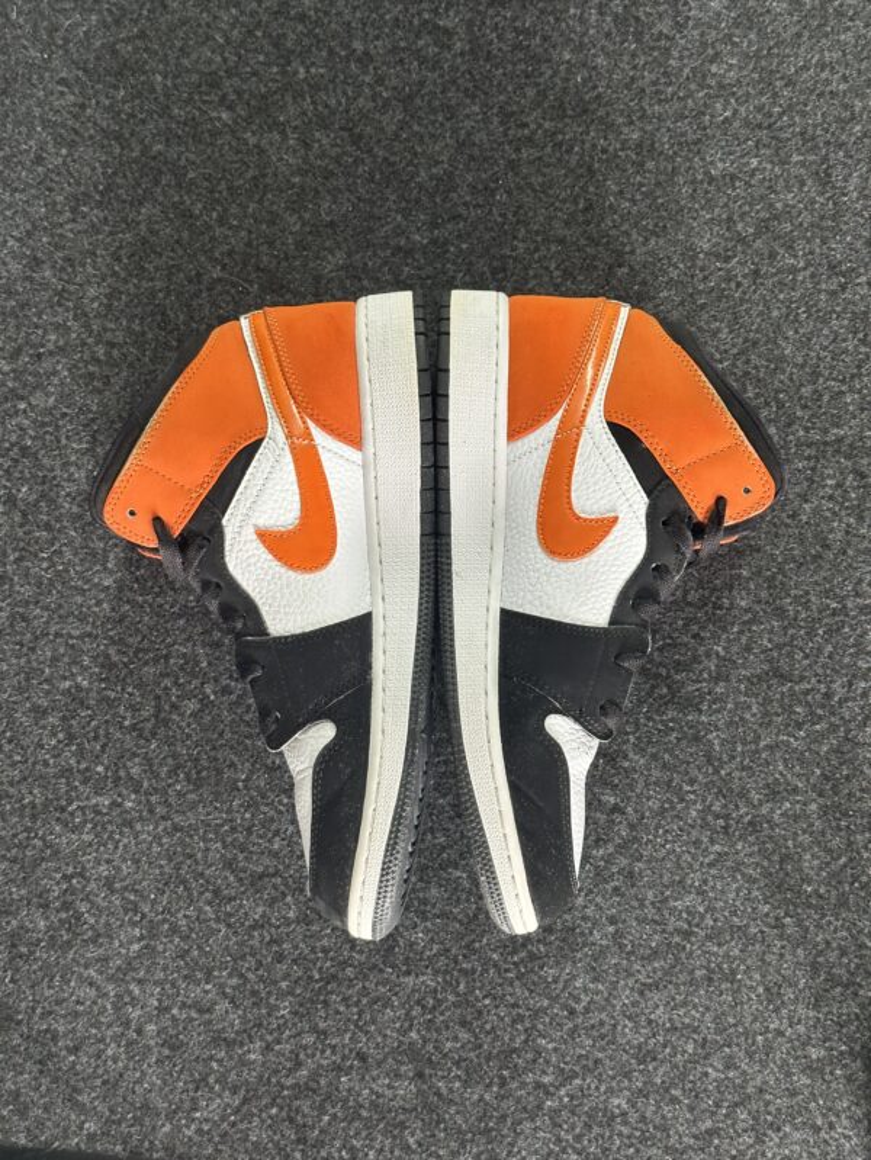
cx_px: 436
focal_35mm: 48
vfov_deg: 39.6
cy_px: 580
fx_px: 1609
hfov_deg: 30.3
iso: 200
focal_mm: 6.86
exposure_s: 1/50
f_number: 1.78
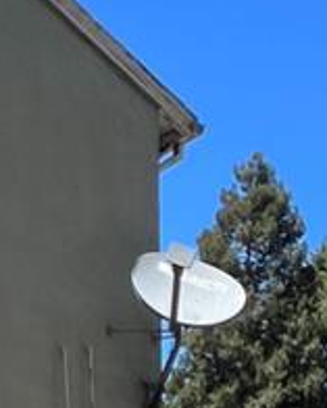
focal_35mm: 97
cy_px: 847
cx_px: 318
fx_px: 1173
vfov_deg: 15.3
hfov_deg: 15.6
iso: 32
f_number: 1.8
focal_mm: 1.57
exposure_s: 1/986
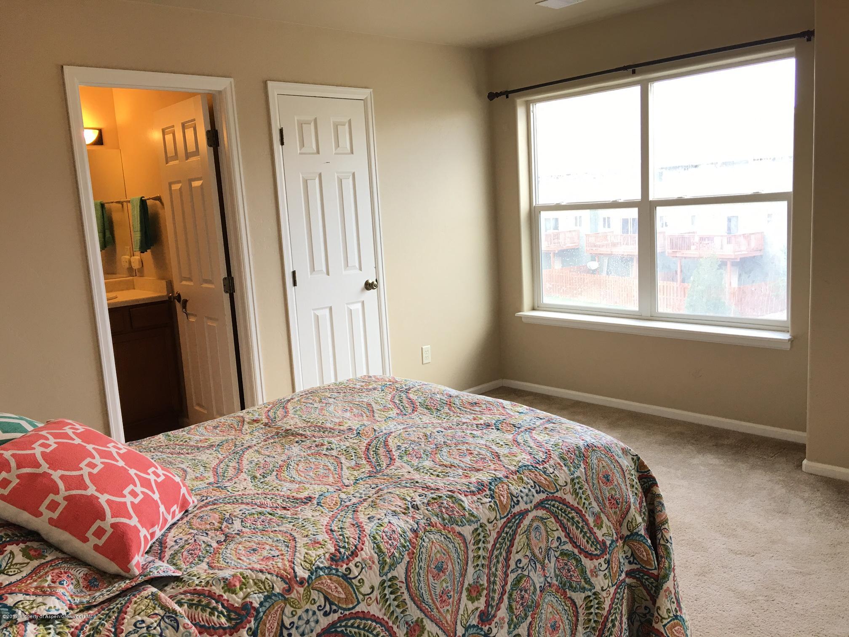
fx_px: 711
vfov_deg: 48.2
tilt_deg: -7.5
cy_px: 318
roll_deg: +3.4
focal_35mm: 29
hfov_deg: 61.7
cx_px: 424
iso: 25
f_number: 2.2
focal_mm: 4.15
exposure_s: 1/30
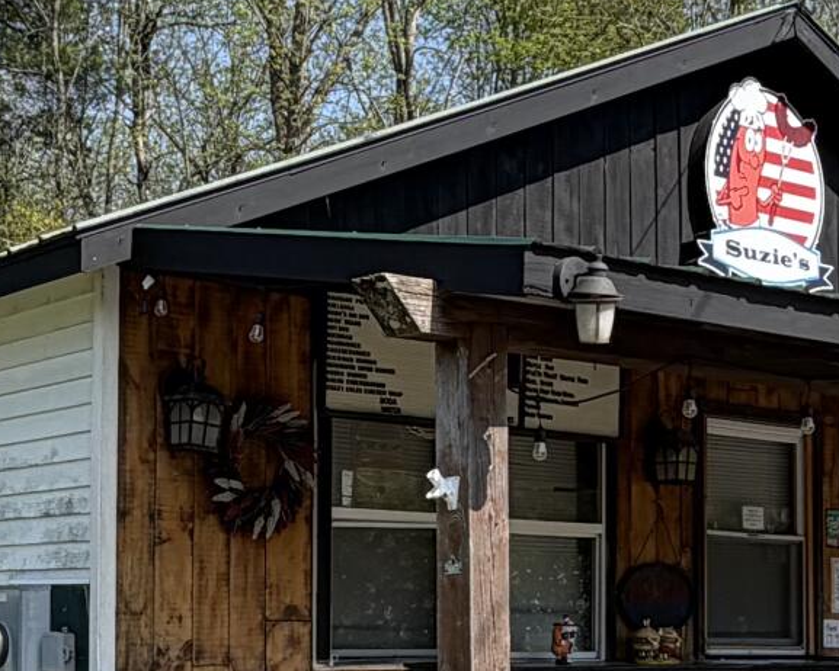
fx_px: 1764
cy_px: 552
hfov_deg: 26.5
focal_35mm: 71
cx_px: 236
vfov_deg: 21.3
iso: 25
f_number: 2.2
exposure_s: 1/770
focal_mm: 2.22
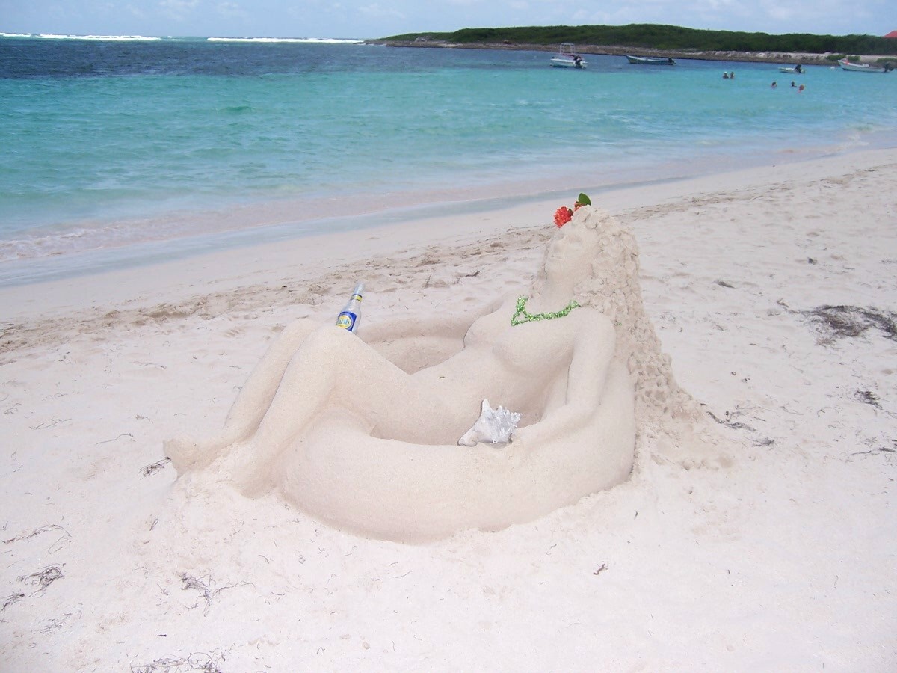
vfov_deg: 42.9
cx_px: 448
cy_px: 336
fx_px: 855
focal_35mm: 33
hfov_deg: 55.4
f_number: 3.4
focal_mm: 5.5
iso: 80
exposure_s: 1/1000
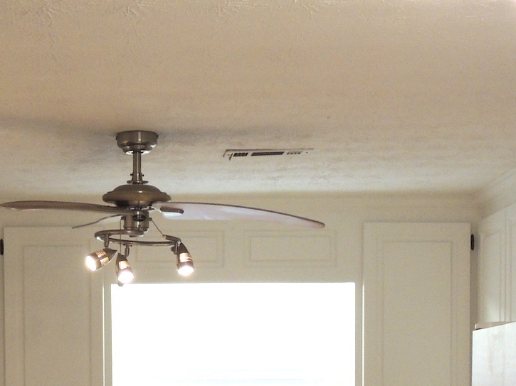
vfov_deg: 13.5
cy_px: 500
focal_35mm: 106
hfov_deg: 18.5
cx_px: 142
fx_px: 1579
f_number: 3.3
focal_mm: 7.1
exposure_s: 1/50
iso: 220
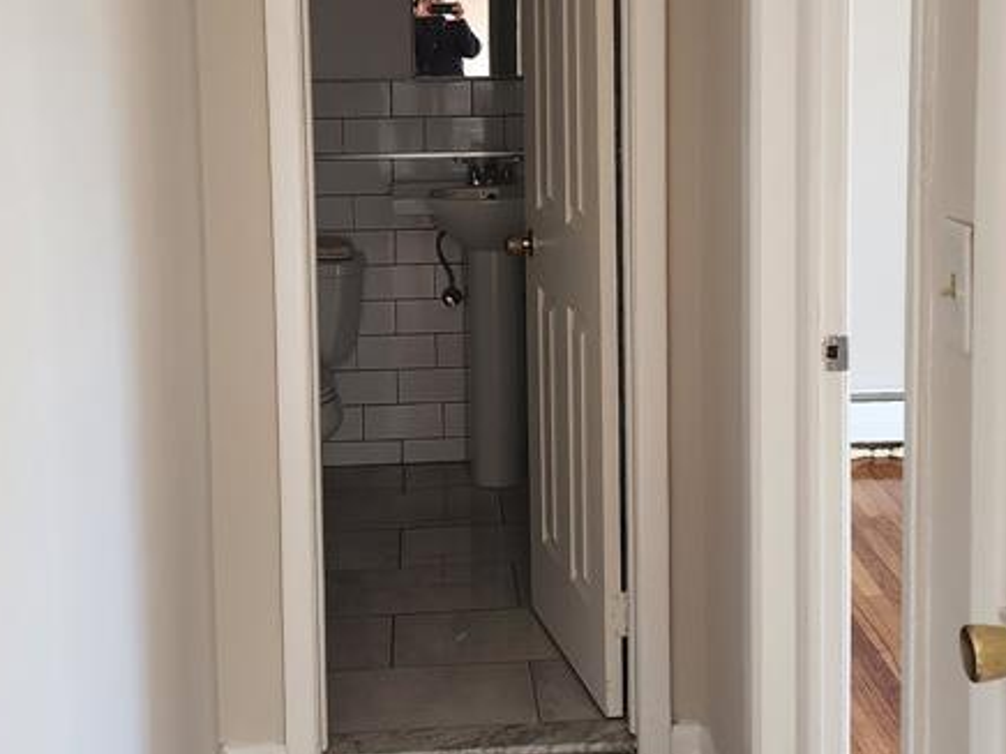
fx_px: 1569
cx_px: 526
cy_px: 182
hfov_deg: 35.5
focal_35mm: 54
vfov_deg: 26.7
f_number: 1.8
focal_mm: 6.4
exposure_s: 1/180
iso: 125
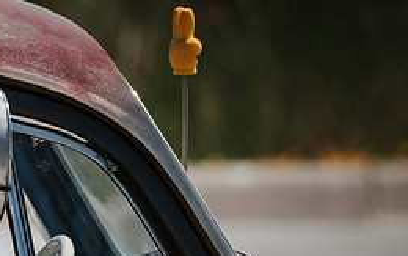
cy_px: 178
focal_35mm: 1710
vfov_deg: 0.8
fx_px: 19030
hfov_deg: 1.2
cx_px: -39
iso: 125
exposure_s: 1/100
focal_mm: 502
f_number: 8
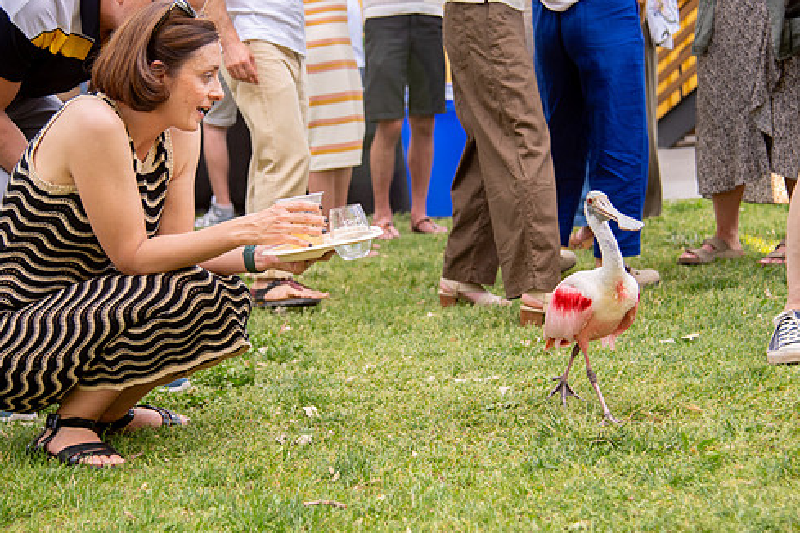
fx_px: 1444
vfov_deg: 20.9
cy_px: 275
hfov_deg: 31.0
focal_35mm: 65
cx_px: 386
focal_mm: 50
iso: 1000
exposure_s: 1/500
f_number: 4
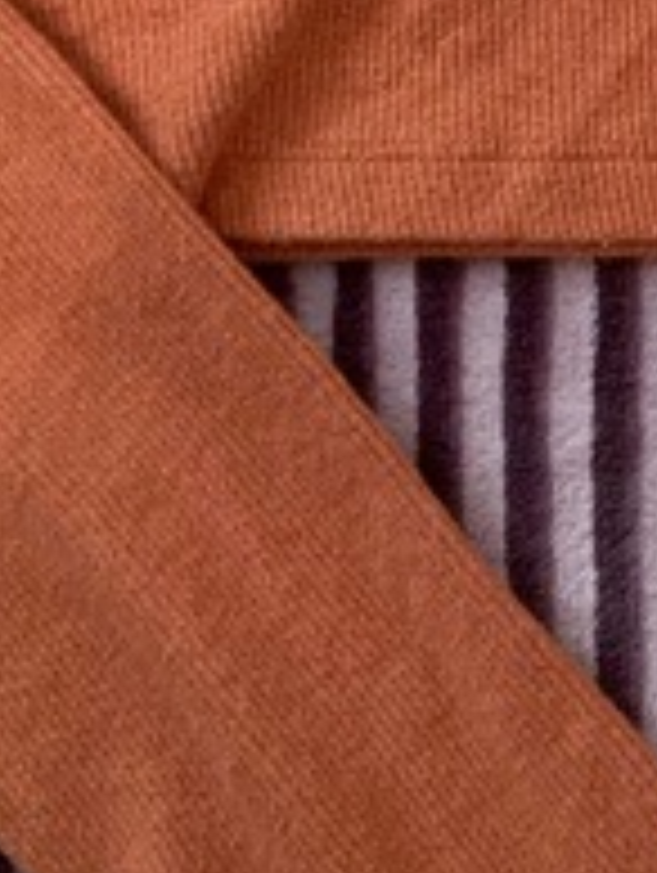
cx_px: 963
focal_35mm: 134
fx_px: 3384
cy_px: -279
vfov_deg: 14.1
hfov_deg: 10.7
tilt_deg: -84.2
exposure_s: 1/50
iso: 250
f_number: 1.8
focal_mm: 4.25
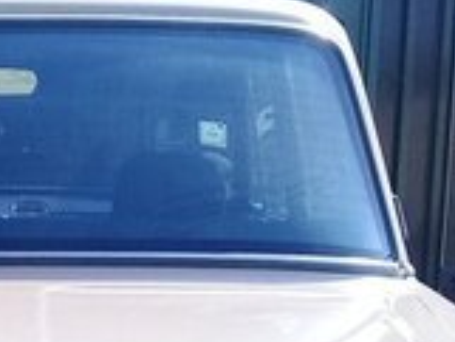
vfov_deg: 11.0
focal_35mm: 127
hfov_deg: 15.2
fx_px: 1671
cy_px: 586
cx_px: 6
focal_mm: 3.3
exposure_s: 1/524
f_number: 2.2
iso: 50
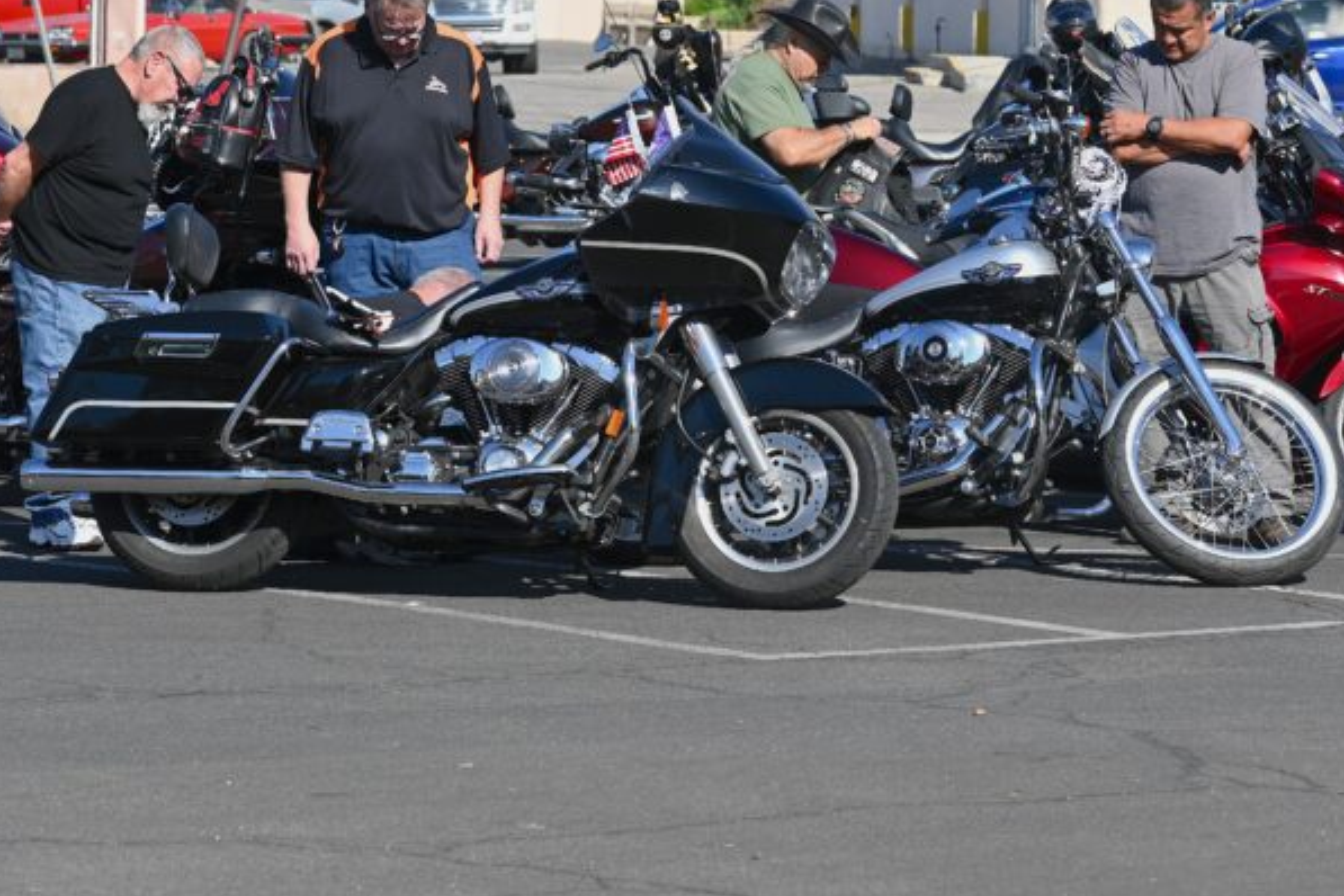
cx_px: 671
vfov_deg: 7.1
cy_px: 307
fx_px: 7205
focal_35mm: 193
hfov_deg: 10.7
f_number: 7.1
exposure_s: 1/400
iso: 100
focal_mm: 96
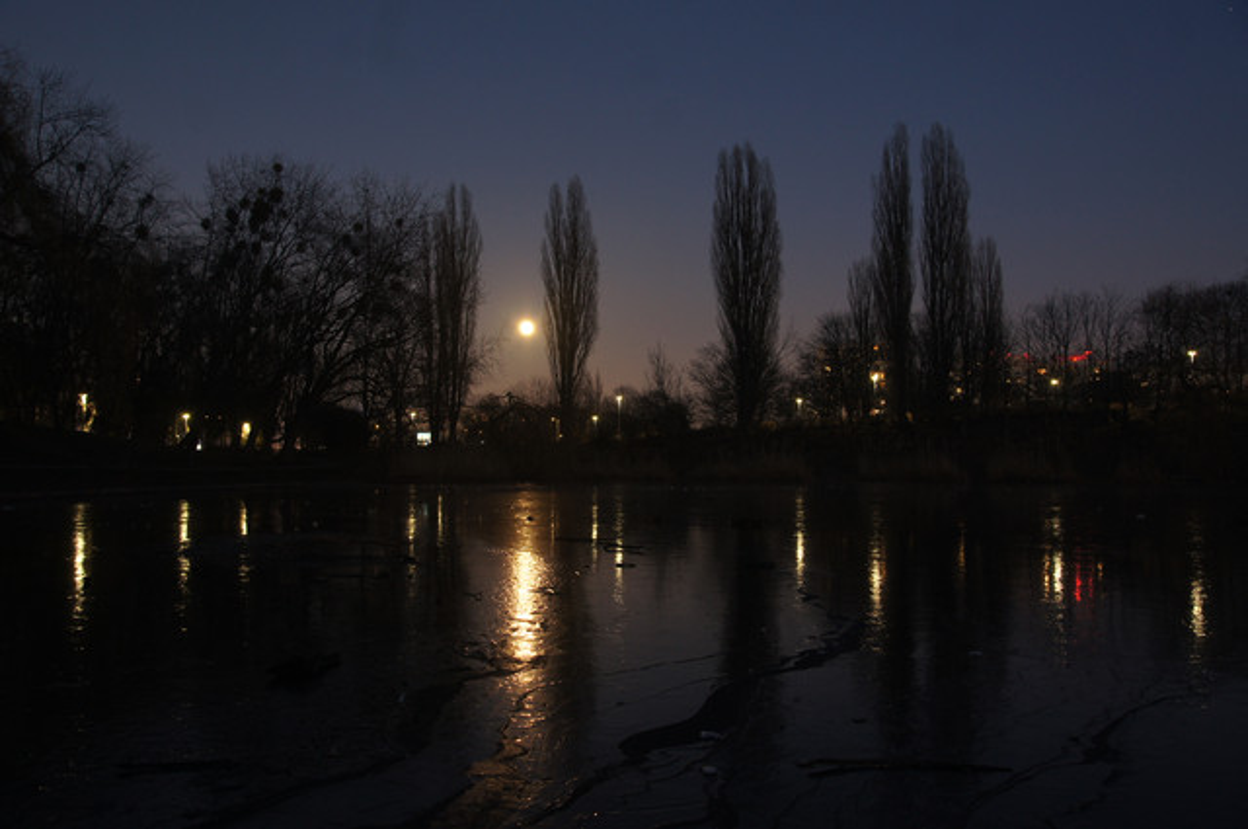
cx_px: 624
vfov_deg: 39.9
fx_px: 1143
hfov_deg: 57.3
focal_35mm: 33
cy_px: 414
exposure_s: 2.5
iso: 400
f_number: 5.6
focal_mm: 22
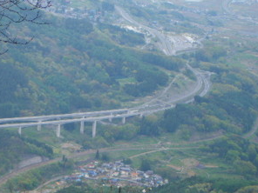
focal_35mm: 143
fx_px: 1066
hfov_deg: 13.8
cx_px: 74
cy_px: 63
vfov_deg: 10.4
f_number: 5
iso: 50
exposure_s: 1/160
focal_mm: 16.7
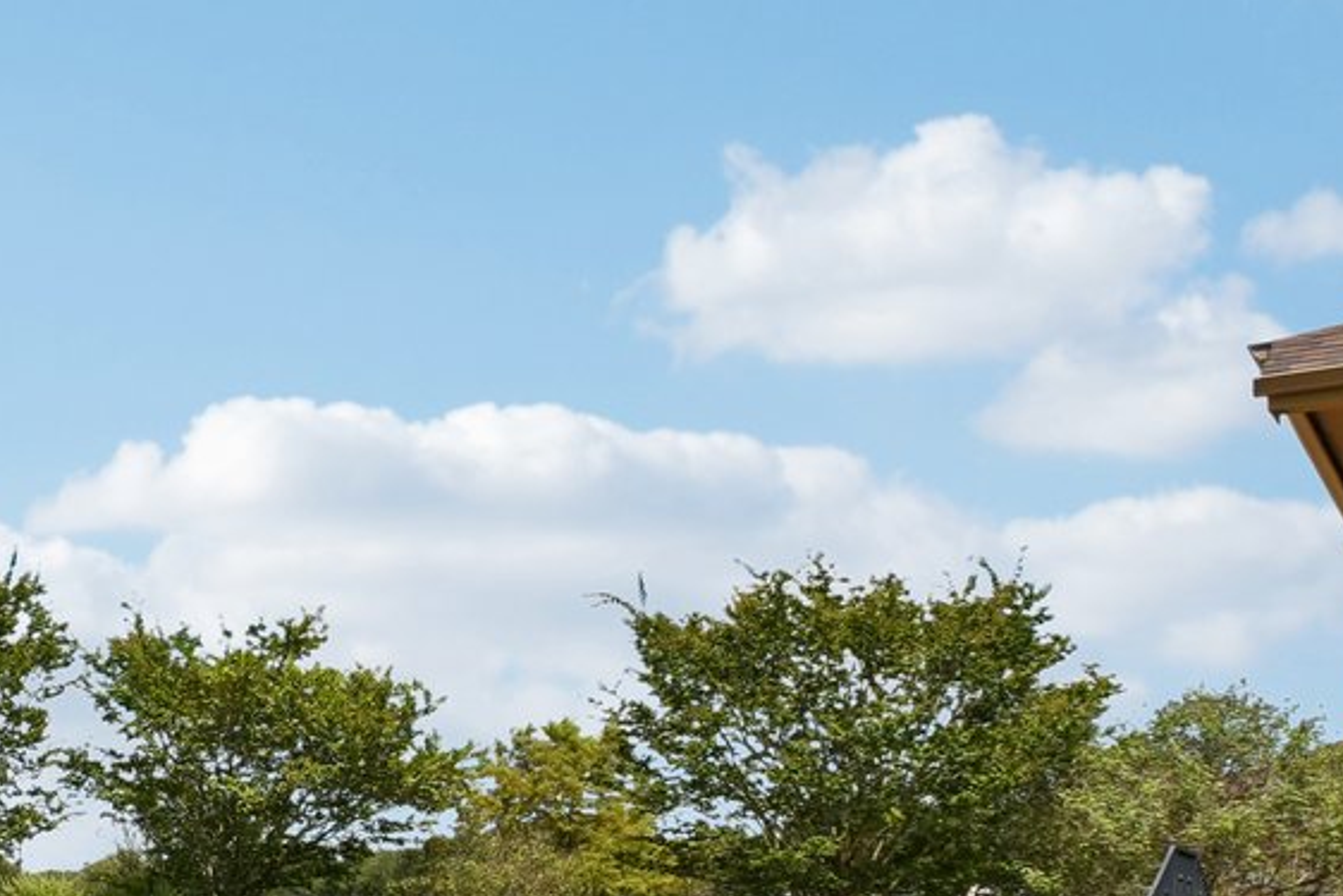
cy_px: 885
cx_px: -1035
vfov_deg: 25.3
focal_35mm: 51
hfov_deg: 22.8
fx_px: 1903
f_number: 8
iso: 100
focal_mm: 14
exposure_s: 1/400
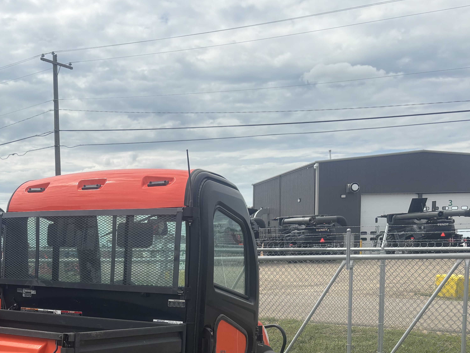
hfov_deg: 36.9
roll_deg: +1.7
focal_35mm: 50
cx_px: 94
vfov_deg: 28.0
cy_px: 321
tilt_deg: -5.1
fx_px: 679
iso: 50
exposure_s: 1/3650
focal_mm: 5.96
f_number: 1.6
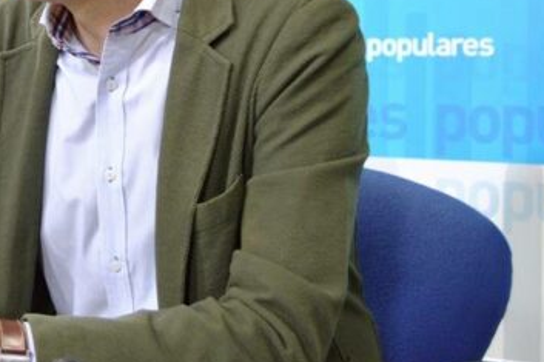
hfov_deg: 19.9
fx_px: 1527
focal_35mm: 101
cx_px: 69
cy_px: 50
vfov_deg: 13.4
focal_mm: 31
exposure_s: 1/60
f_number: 4.2
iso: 640
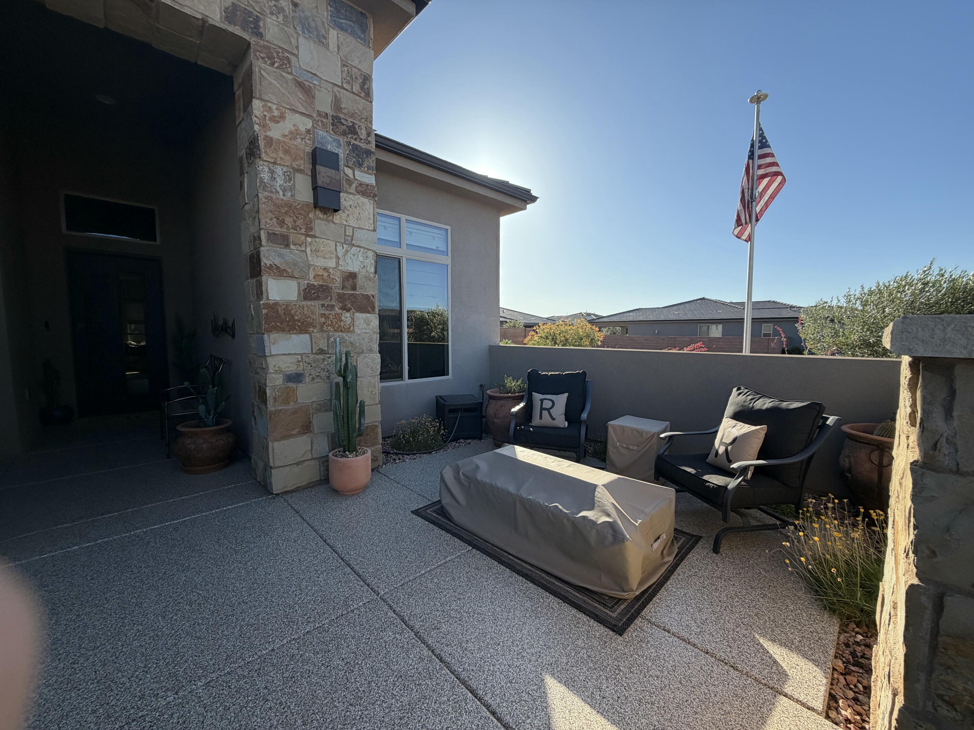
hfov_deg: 102.1
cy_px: 365
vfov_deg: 85.7
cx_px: 487
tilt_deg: -4.7
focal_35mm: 14
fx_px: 394
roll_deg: +0.0
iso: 32
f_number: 2.2
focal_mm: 2.22
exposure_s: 1/770
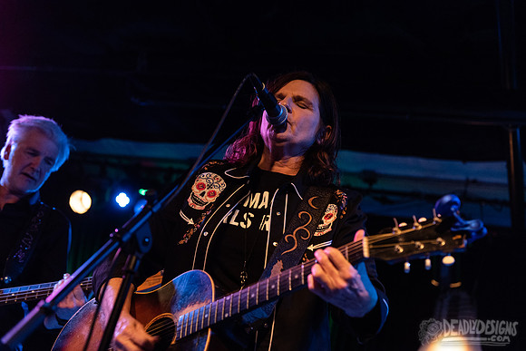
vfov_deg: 24.6
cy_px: 176
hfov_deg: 36.2
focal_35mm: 55
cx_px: 263
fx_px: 804
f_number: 3.2
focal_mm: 55
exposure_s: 1/200
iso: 2000
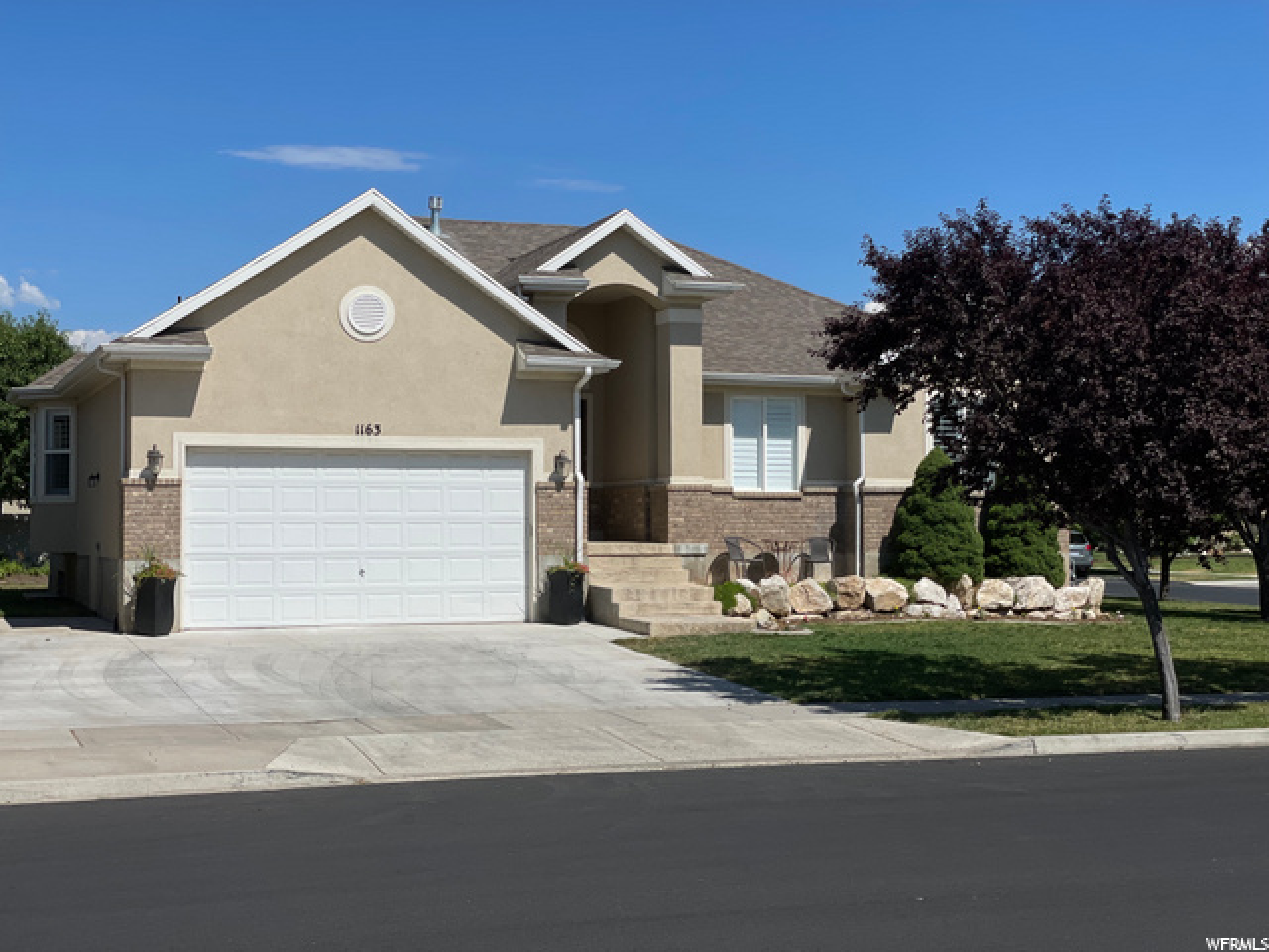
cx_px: 634
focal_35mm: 52
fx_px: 1906
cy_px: 476
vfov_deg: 28.0
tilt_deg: +1.9
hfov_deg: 36.8
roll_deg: +0.4
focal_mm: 6
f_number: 2
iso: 25
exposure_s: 1/6849
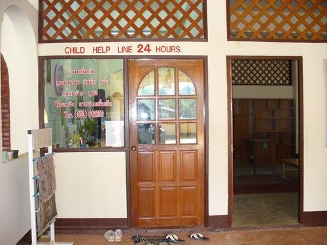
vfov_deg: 38.7
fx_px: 350
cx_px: 164
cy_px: 122
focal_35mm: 37
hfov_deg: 50.1
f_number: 2.8
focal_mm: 6.1
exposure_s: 1/60
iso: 300
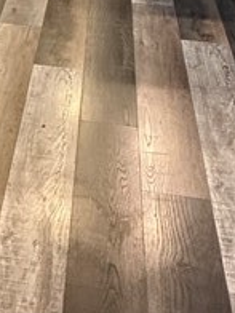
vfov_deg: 22.0
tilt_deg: -12.5
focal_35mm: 73
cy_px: -158
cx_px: -6
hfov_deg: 19.5
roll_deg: +0.8
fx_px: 661
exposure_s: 1/60
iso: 320
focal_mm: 2.22
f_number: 2.2
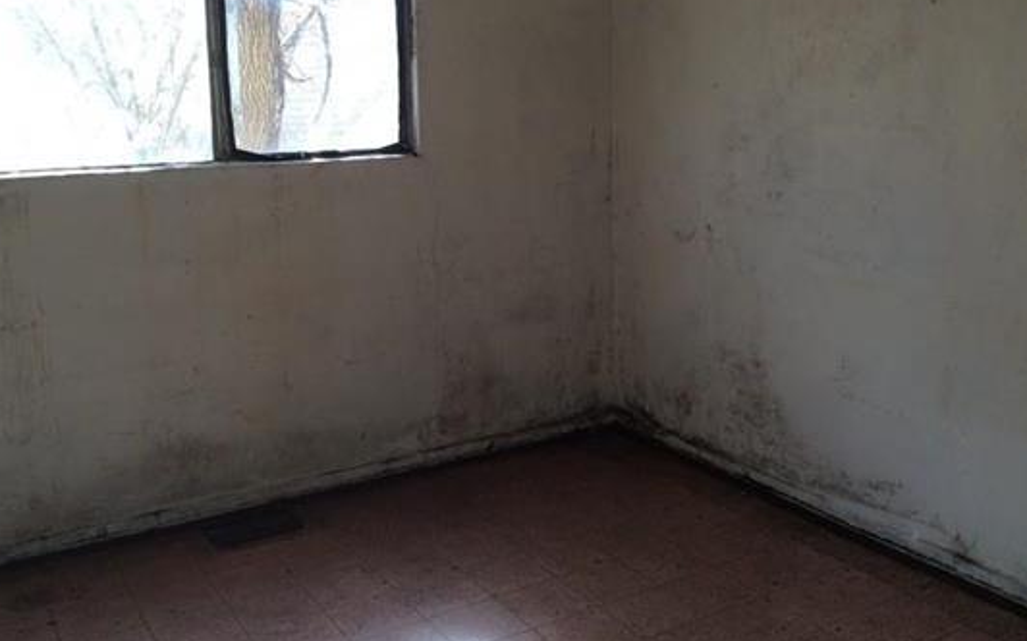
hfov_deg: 52.7
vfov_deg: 34.1
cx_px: 556
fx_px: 1035
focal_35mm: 37
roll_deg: -0.5
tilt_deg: -8.9
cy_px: 216
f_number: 2.2
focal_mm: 4.15
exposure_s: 1/120
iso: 50
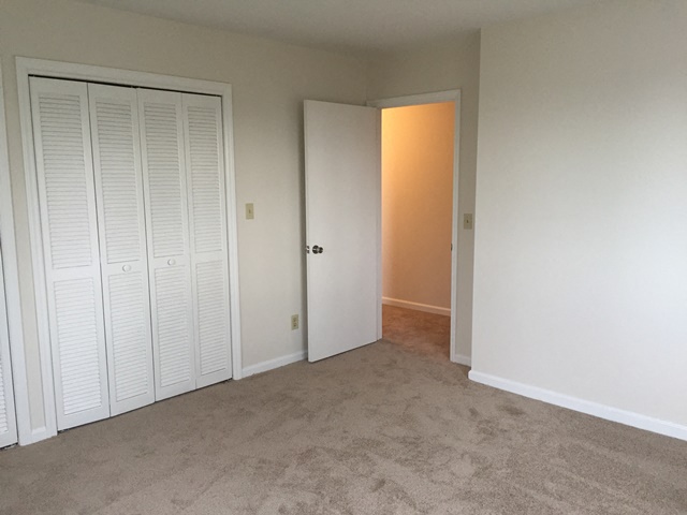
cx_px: 344
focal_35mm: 29
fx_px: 576
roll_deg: -0.2
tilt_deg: -9.0
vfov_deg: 48.2
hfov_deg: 61.7
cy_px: 258
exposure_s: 1/30
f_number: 2.2
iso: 100
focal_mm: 4.15
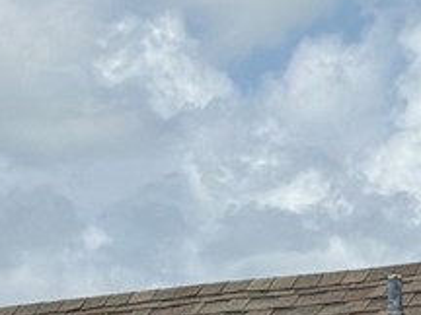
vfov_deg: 4.2
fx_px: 4318
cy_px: 249
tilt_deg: +8.9
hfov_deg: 5.6
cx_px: 125
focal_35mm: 355
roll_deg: +1.9
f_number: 1.78
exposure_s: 1/9901
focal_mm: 6.76
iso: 64
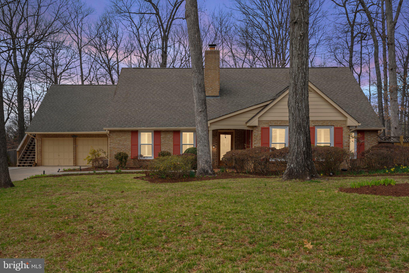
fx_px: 398
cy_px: 136
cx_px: 204
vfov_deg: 37.8
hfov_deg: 54.4
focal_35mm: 35
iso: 250
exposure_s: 1/125
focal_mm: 35
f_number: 13
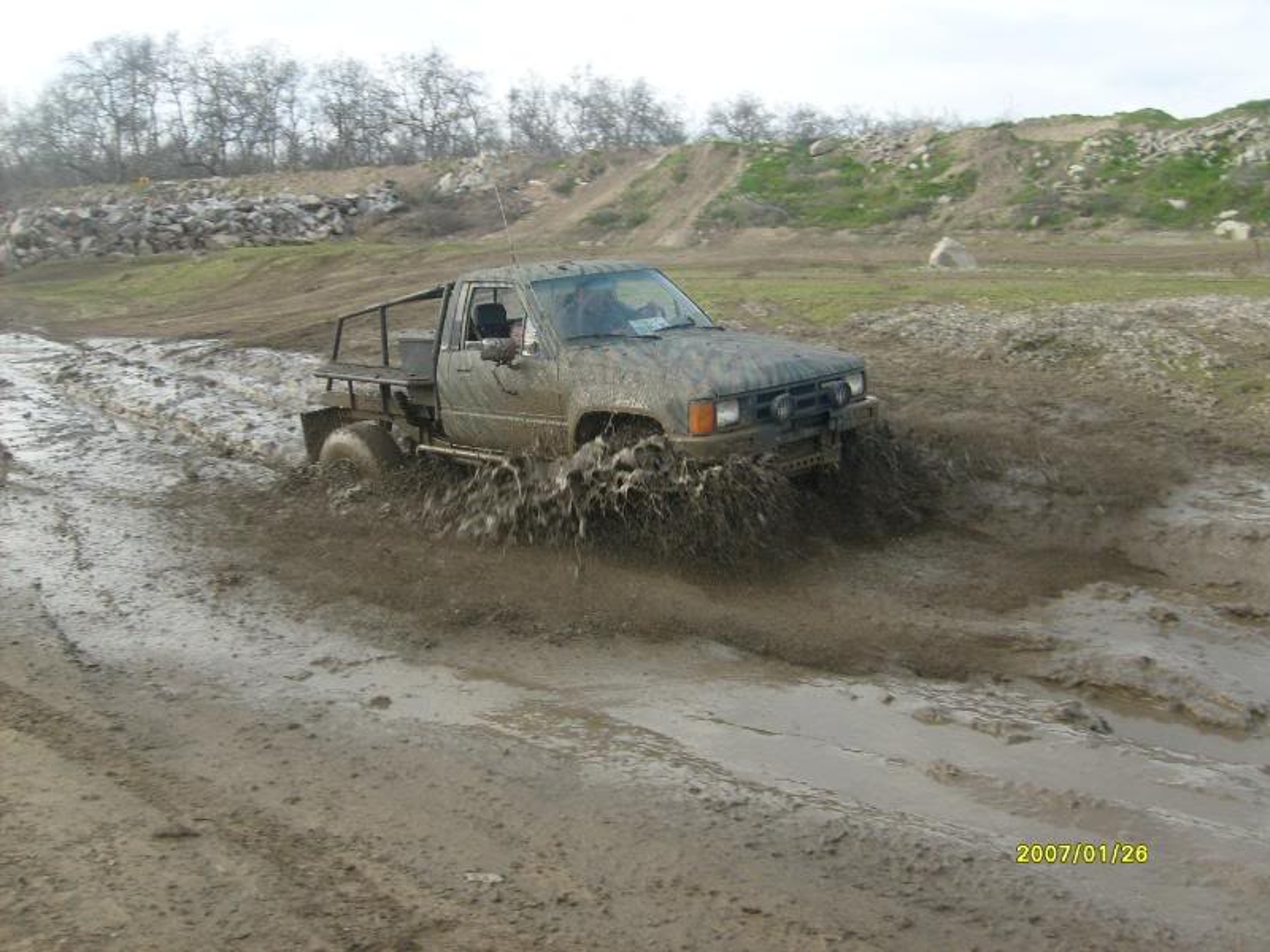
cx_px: 635
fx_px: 1284
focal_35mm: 35
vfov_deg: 40.7
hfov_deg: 52.6
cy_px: 476
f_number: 7.1
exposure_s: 1/125
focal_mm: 5.8
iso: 80
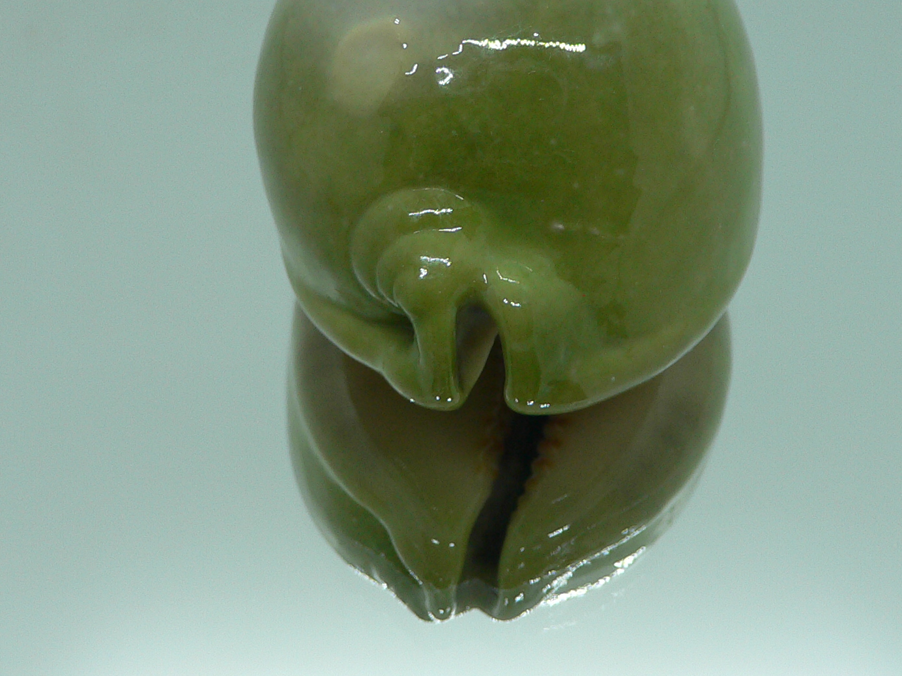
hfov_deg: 37.4
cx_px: 510
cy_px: 199
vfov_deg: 28.3
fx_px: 1329
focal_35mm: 51
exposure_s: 1/60
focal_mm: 4.6
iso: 80
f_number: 2.8
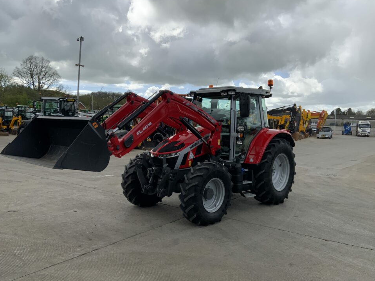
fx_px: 336
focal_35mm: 31
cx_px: 185
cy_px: 139
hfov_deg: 58.4
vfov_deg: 45.4
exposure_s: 1/1577
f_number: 1.8
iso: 16
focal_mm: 3
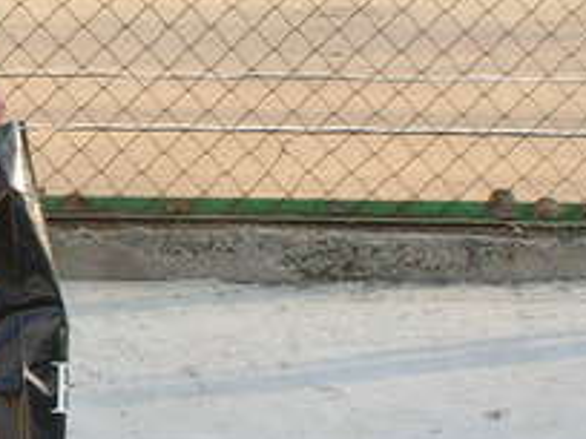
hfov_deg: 6.9
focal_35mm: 283
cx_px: -362
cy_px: 121
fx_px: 4791
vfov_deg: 5.3
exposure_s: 1/100
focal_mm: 12.1
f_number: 5.6
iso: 50
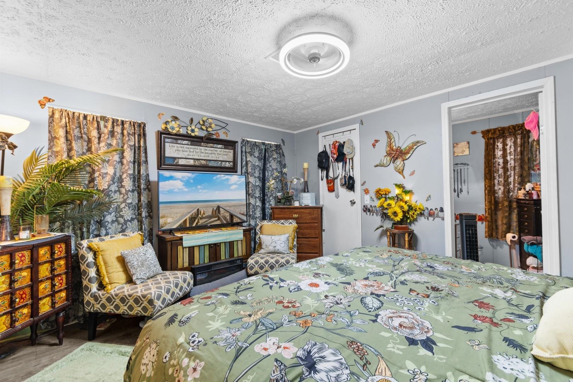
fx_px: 239
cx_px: 286
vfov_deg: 77.3
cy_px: 191
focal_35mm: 15
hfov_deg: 100.4
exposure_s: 1/2
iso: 100
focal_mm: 10
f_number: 4.5
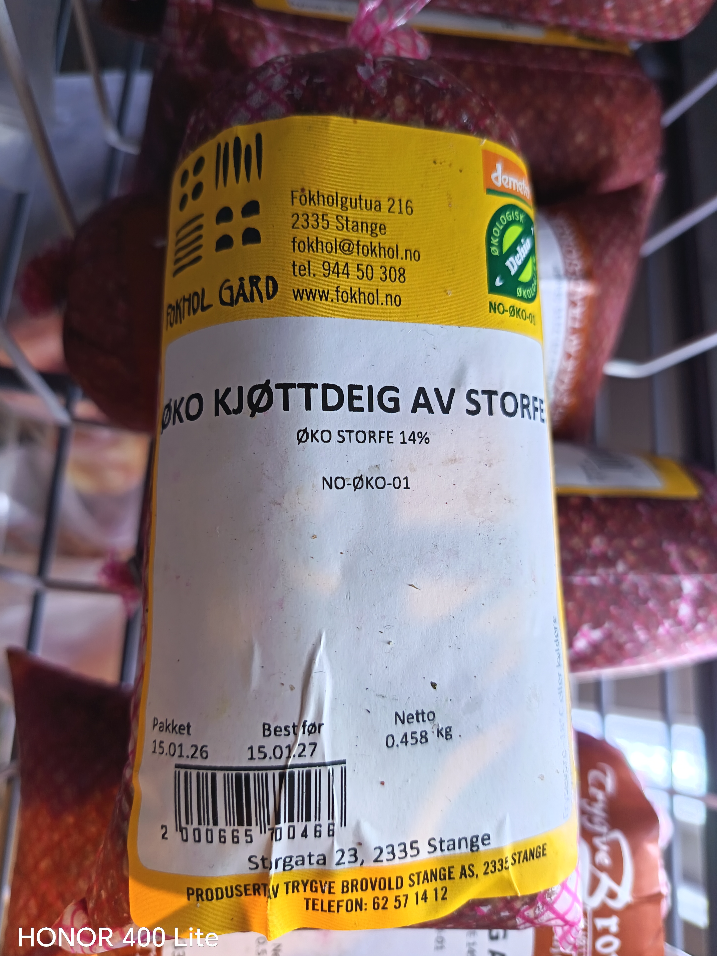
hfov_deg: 54.9
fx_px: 690
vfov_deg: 69.4
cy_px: 478
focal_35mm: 25
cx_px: 355
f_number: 1.75
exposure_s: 1/33.3
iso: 721
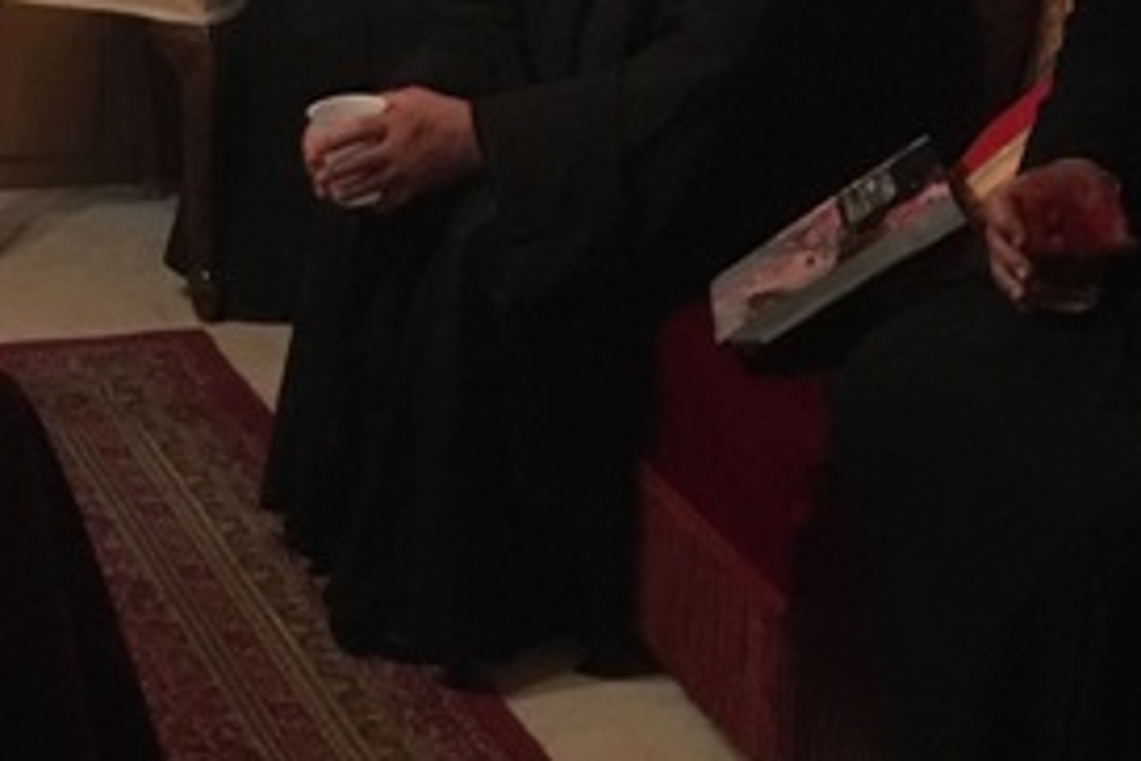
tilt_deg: -15.7
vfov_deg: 12.1
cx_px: -330
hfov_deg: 17.1
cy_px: 184
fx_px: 3581
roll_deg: +2.8
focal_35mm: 113
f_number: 2.2
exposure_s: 1/17
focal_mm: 4.15
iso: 250
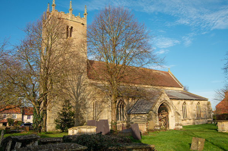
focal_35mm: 31
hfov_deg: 60.4
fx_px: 196
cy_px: 76
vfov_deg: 42.1
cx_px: 114
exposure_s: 1/160
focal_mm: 21
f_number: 8
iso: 100
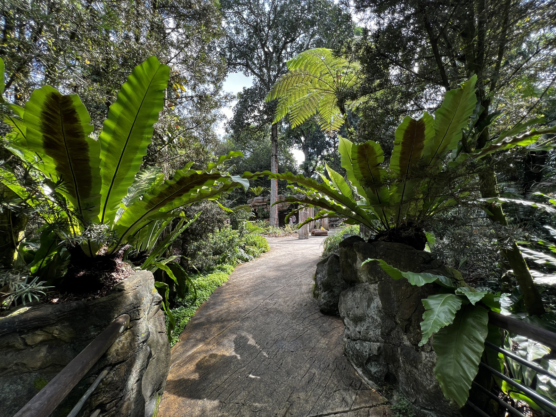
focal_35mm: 13
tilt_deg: +3.4
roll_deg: -0.2
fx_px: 209
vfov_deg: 89.9
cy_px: 208
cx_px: 278
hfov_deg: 106.2
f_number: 1.8
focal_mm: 1.57
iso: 32
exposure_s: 1/196
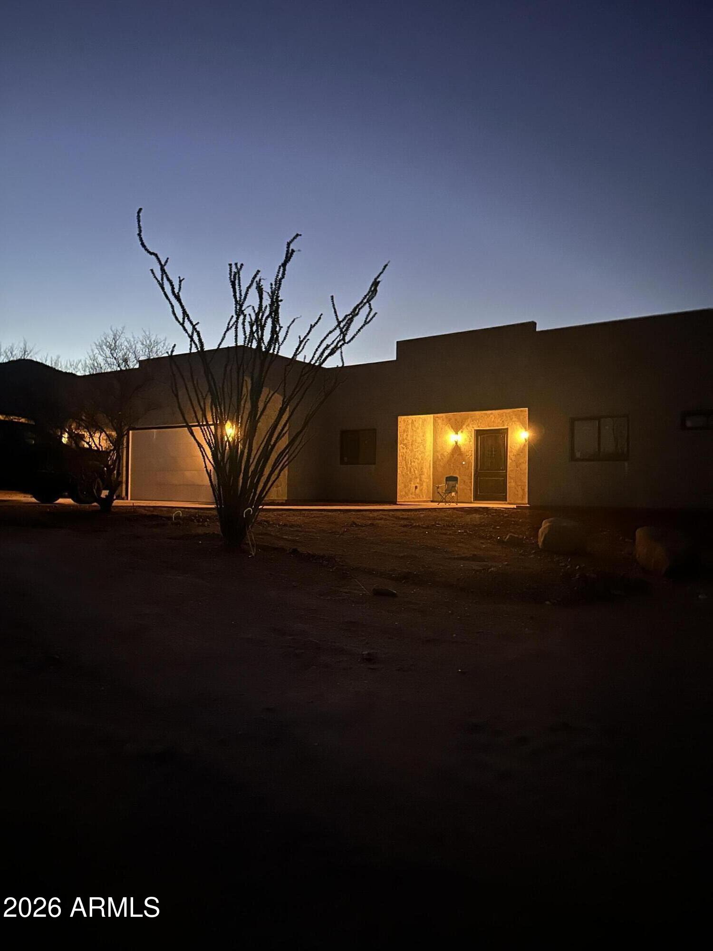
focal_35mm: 24
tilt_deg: +1.0
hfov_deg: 56.8
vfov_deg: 71.6
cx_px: 356
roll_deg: -3.6
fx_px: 659
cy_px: 476
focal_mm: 6.86
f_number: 1.78
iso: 2000
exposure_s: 1/9
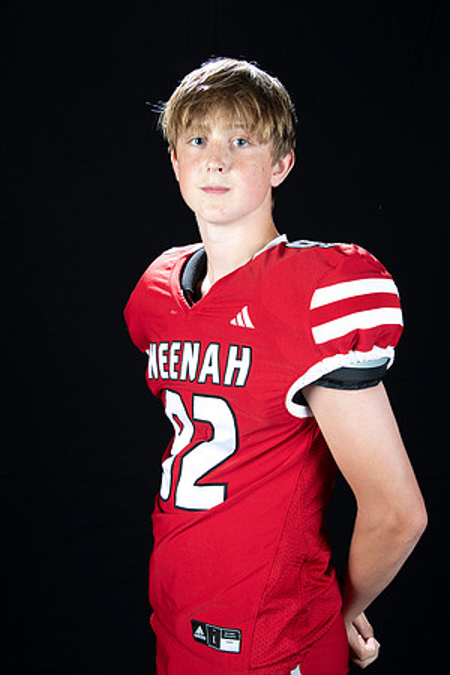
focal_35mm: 55
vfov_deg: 36.2
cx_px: 225
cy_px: 338
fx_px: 1031
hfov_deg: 24.6
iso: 320
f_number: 9
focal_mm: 55
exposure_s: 1/160
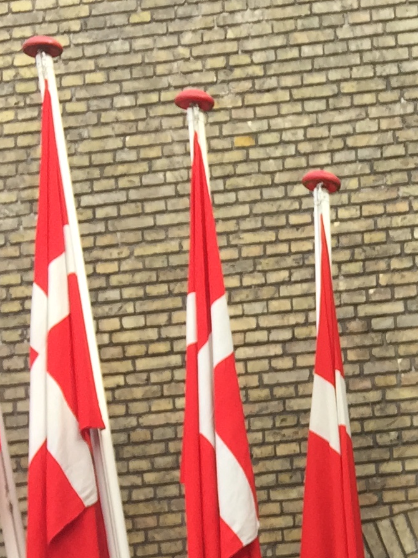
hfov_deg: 12.2
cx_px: 875
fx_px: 1706
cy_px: 724
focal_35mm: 106
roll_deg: +4.9
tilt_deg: +7.0
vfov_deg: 17.4
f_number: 2.2
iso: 32
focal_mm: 4.15
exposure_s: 1/284
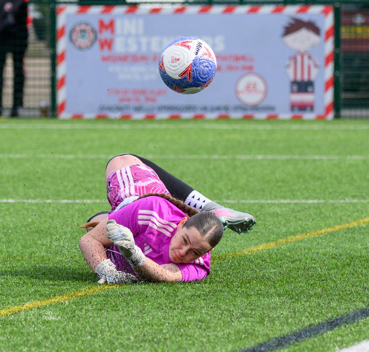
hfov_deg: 2.8
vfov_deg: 2.7
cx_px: 207
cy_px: 64
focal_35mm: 634
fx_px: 7471
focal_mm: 190
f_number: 5
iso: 560
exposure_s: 1/1600
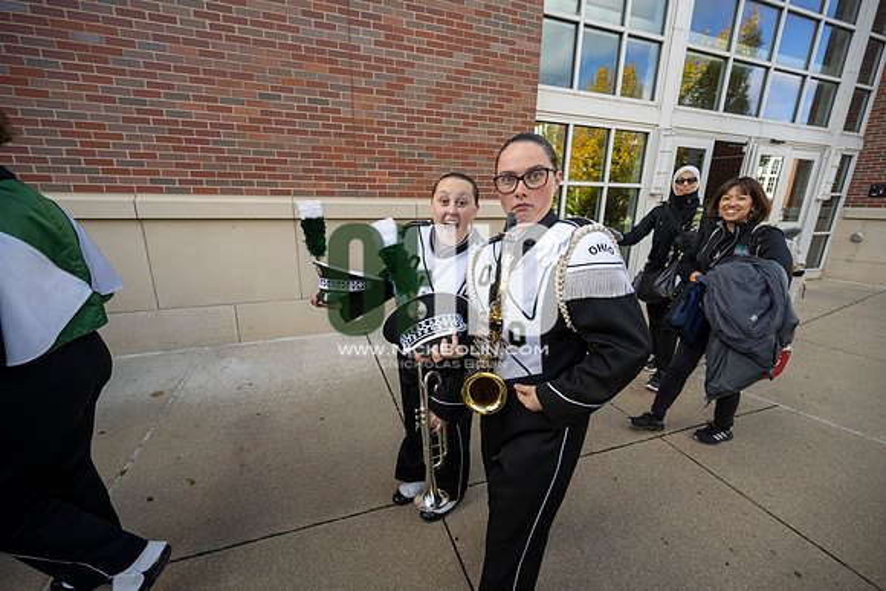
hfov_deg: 104.2
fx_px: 345
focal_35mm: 14
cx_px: 443
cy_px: 296
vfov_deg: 81.2
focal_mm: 14
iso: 320
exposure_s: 1/500
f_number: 4.5
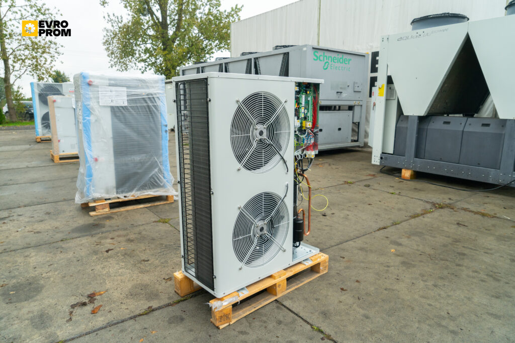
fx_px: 343
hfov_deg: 73.7
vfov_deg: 53.1
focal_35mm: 24
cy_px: 172
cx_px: 258
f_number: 6.3
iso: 400
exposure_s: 1/100
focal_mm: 24
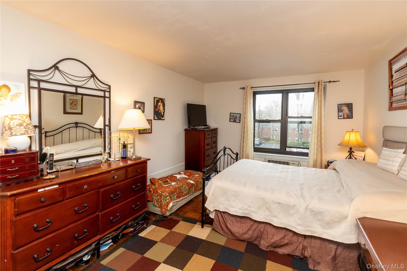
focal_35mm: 15
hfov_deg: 100.4
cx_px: 204
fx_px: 170
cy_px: 136
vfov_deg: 77.3
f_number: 5.6
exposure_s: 1/60
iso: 1000
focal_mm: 10
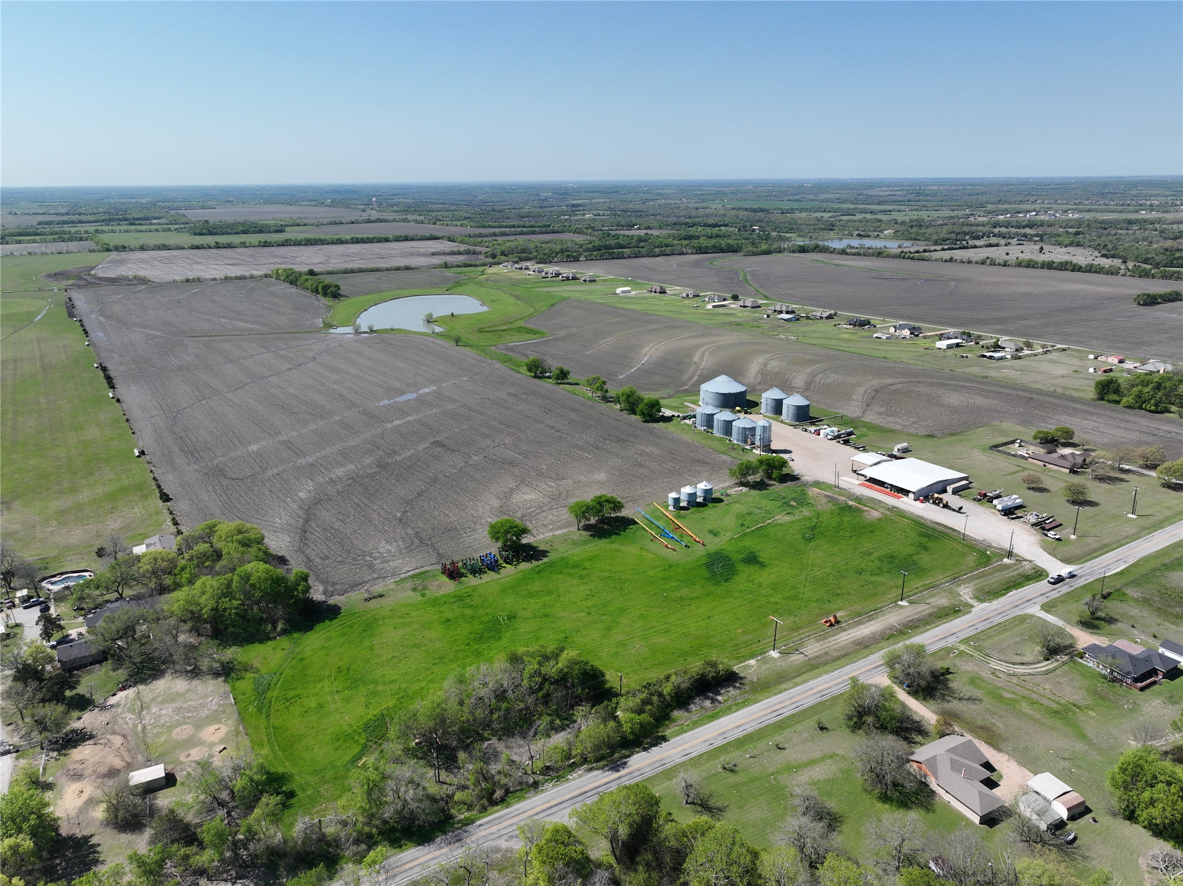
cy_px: 443
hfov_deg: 71.6
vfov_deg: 56.8
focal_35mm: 24
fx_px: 820
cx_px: 592
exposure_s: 1/2000
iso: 110
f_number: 2.8
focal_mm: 12.29
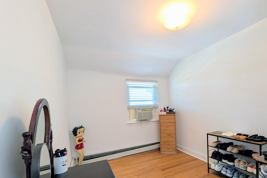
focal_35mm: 15
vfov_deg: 76.0
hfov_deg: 99.7
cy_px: 111
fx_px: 111
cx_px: 152
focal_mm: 2.02
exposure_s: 1/60
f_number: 1.7
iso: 66
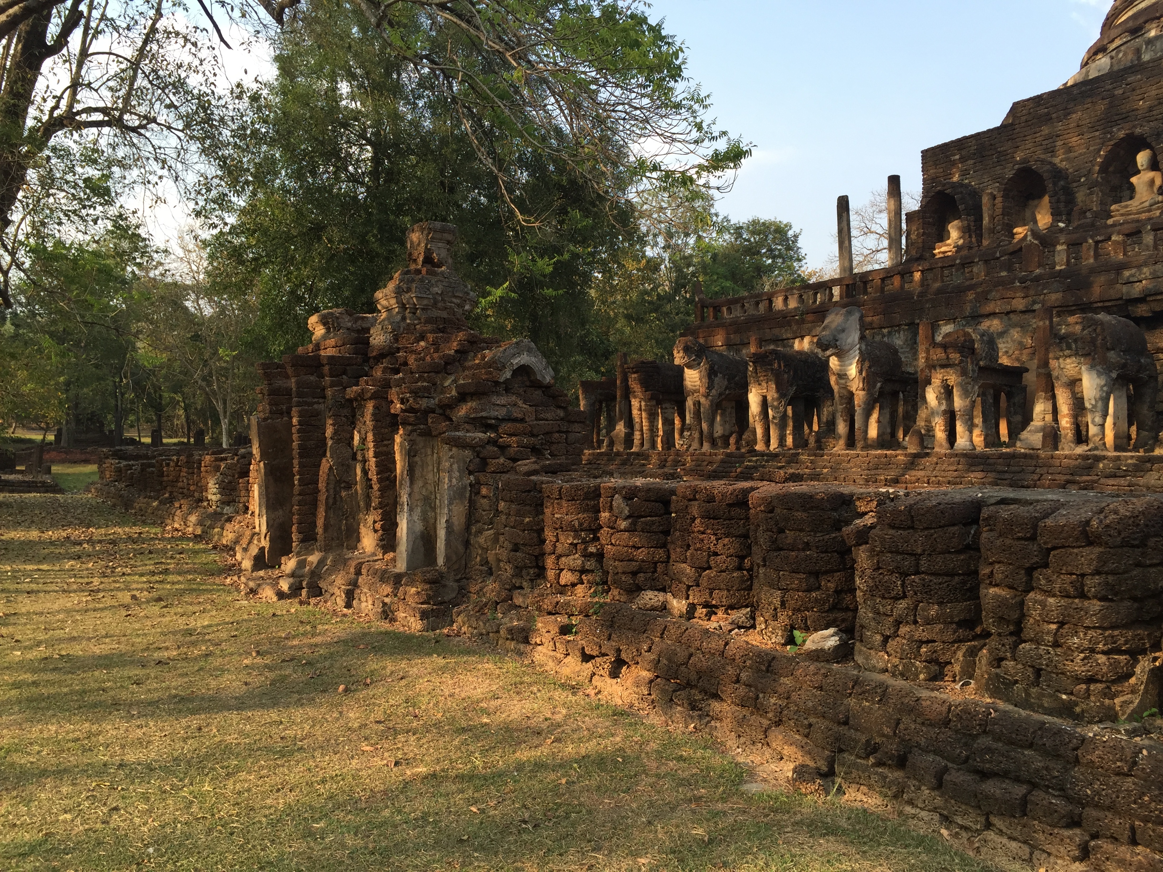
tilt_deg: +0.9
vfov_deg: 48.2
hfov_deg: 61.7
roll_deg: -0.8
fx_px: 974
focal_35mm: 29
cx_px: 582
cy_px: 436
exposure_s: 1/444
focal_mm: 4.15
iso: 32
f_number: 2.2
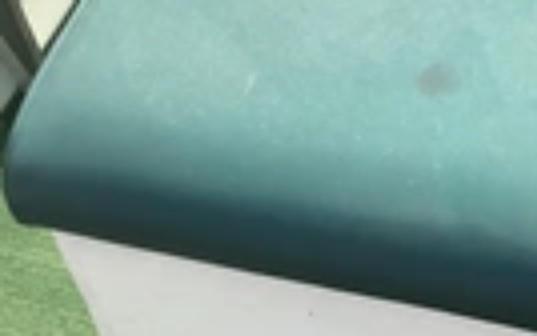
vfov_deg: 14.0
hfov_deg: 22.0
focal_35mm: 92
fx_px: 1348
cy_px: 348
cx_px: 481
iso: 25
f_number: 1.8
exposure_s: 1/1015
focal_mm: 3
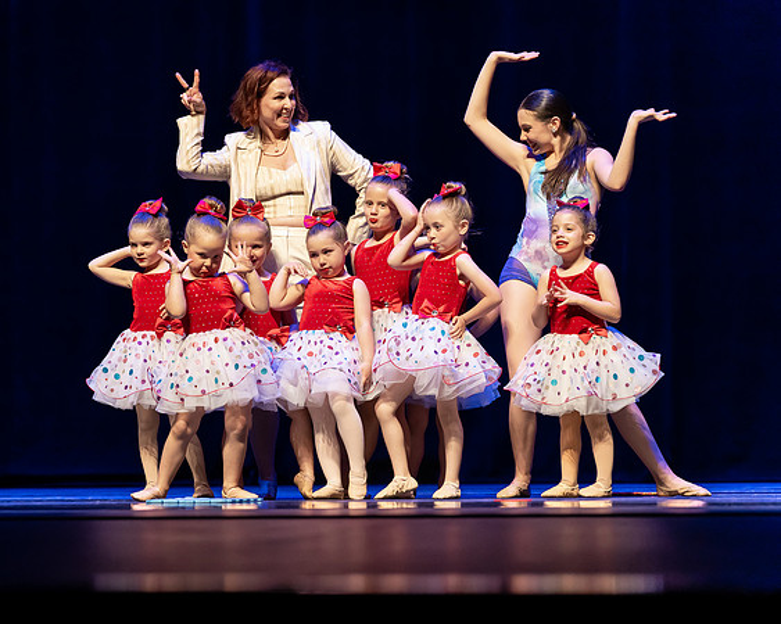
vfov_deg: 10.8
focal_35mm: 143
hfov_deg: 13.4
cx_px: 279
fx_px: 3312
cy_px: 342
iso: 3200
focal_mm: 116
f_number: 2.8
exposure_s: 1/640
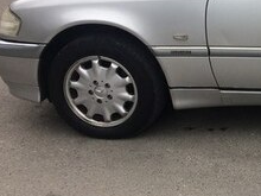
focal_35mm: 87
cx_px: 383
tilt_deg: -18.1
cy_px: 71
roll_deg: -3.0
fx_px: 656
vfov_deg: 16.9
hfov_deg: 19.7
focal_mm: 4.15
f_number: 2.2
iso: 32
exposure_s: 1/427
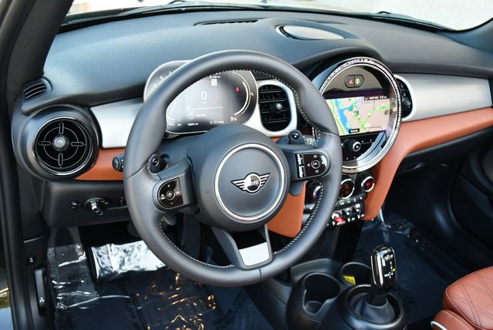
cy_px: 165
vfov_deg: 36.9
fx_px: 493
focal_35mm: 36
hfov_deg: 53.1
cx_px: 246
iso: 640
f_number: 3.5
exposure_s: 1/250
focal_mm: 18
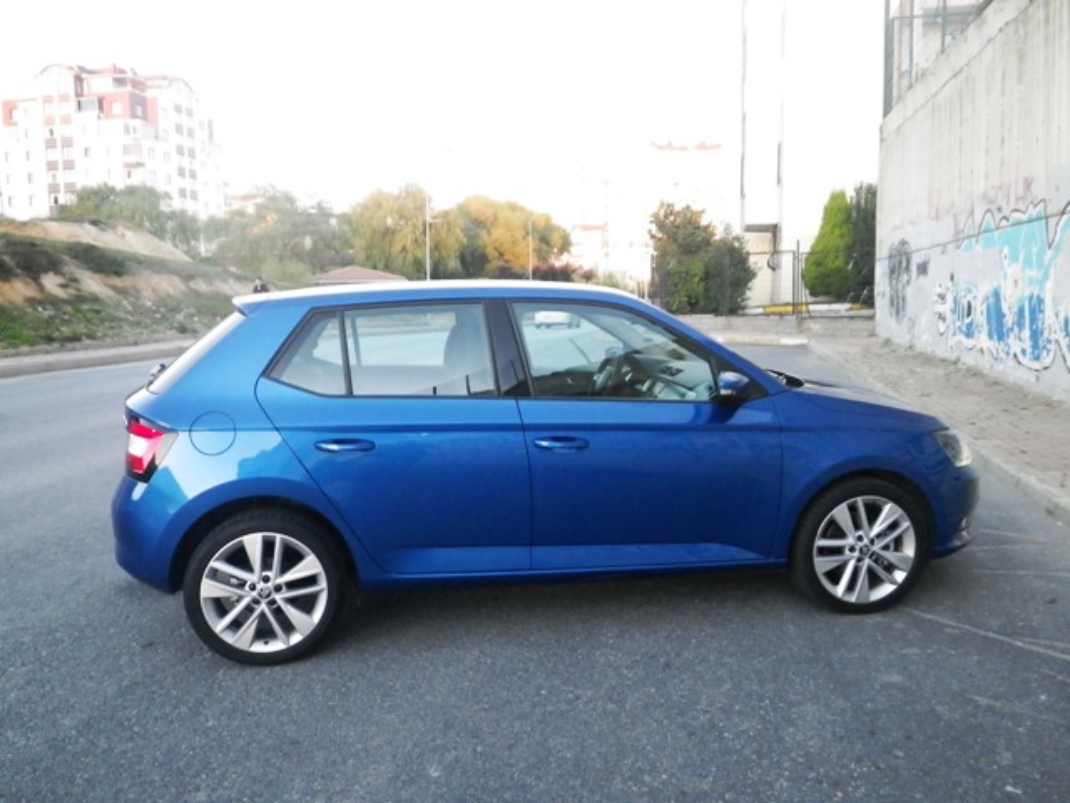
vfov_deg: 49.7
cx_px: 535
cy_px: 402
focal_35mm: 28
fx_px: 865
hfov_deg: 63.4
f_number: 3.5
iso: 250
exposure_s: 1/50
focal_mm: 5
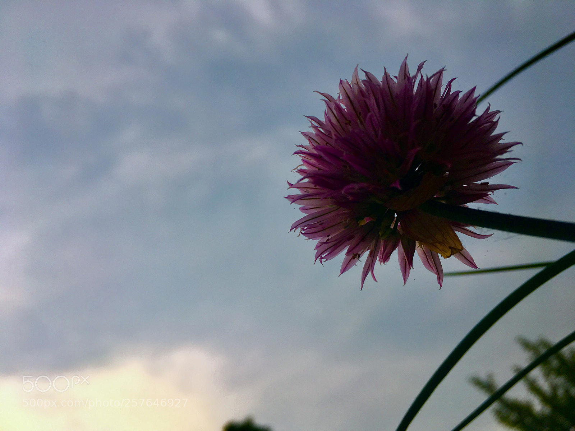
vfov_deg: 48.2
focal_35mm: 29
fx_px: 482
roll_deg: +16.3
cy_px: 216
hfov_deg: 61.7
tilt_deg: +43.1
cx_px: 288
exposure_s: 1/274
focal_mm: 4.15
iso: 25
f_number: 2.2
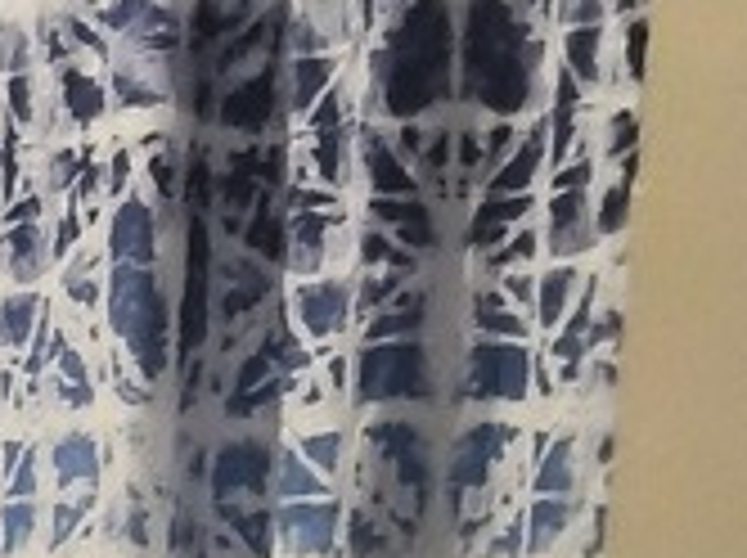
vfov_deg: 8.5
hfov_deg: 10.5
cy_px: 1197
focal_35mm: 163
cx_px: -1008
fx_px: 3512
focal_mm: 3.08
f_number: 2
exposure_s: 1/100
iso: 320
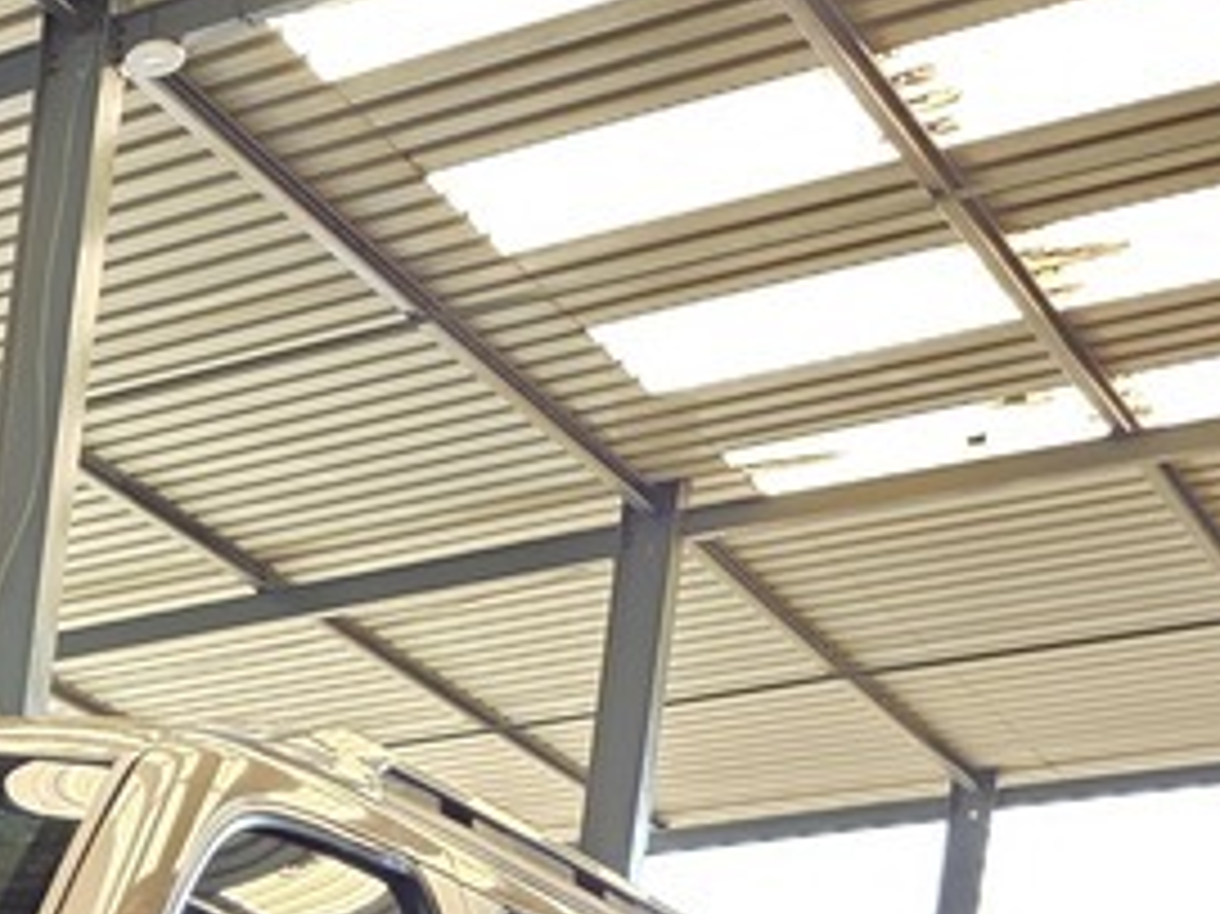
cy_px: 1679
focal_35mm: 87
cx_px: -1017
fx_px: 3065
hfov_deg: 17.8
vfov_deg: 14.7
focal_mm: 6.25
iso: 125
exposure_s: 1/180
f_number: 1.7
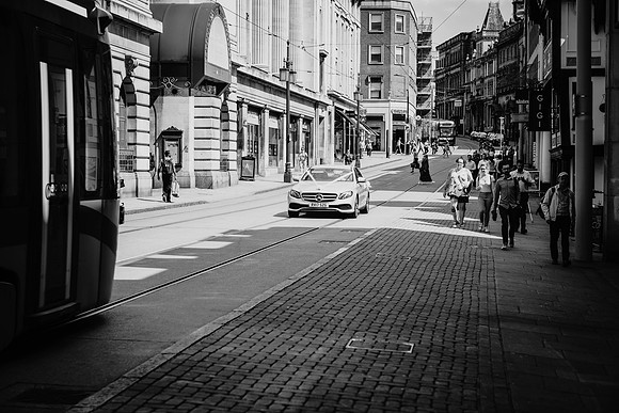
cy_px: 206
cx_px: 310
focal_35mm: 70
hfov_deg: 28.8
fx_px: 1204
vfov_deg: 19.5
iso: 400
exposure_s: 1/2000
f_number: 4.5
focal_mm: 70
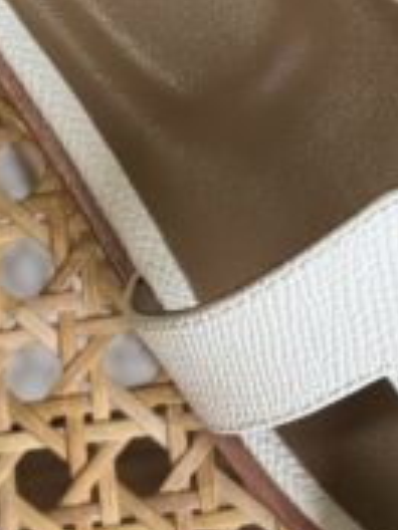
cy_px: -340
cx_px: 582
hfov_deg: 6.7
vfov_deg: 8.8
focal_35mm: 218
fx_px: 3342
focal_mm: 6.76
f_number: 1.78
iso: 64
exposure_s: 1/352
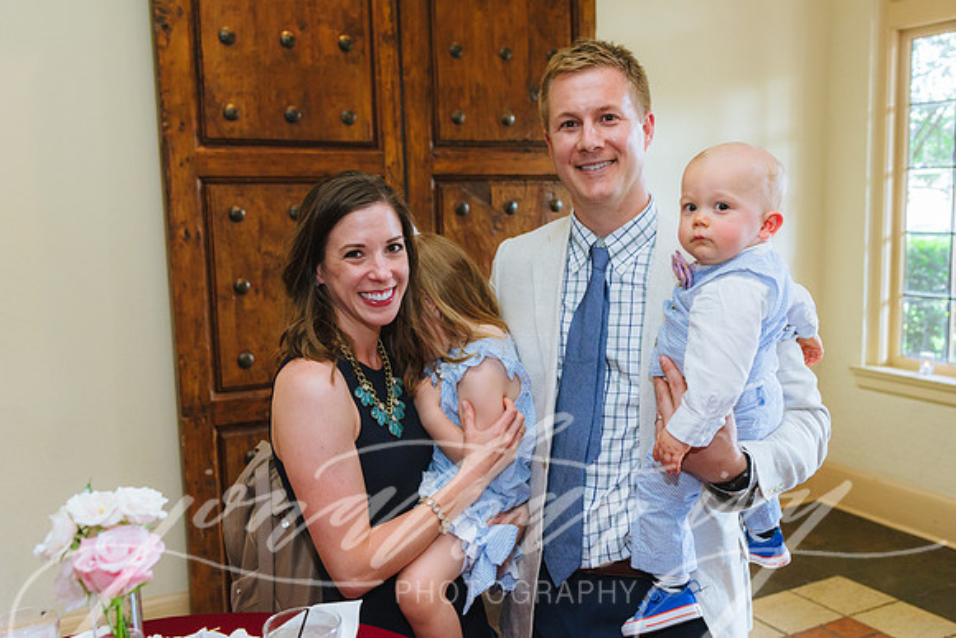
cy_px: 319
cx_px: 478
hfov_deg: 54.4
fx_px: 930
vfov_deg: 37.9
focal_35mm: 35
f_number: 4
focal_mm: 35
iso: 1600
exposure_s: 1/160
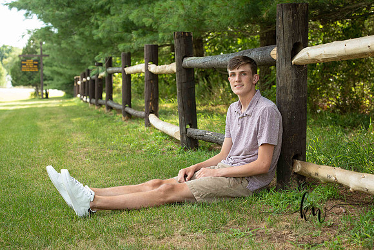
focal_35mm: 75
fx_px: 779
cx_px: 187
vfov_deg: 18.2
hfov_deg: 27.0
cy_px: 125
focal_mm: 75
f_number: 5.6
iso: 400
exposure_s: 1/200
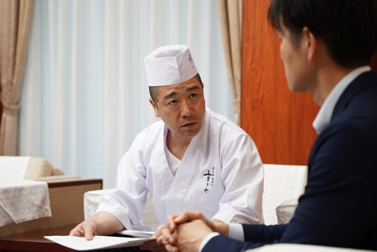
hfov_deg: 23.1
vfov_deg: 15.5
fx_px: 922
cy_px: 114
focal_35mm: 88
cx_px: 174
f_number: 2.8
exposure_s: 1/80
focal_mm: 70
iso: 320
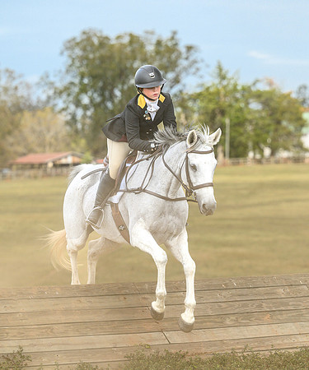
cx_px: 169
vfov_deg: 8.8
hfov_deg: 7.4
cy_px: 203
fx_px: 2396
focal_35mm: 215
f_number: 3.5
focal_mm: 135
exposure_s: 1/1000
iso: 400
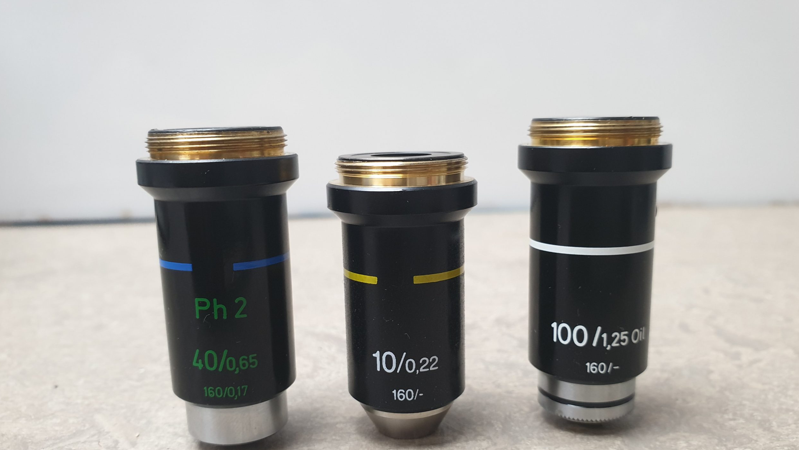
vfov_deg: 40.1
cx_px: 405
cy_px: 263
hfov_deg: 66.1
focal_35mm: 29
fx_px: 614
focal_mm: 4.3
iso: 200
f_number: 2.4
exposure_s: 1/50
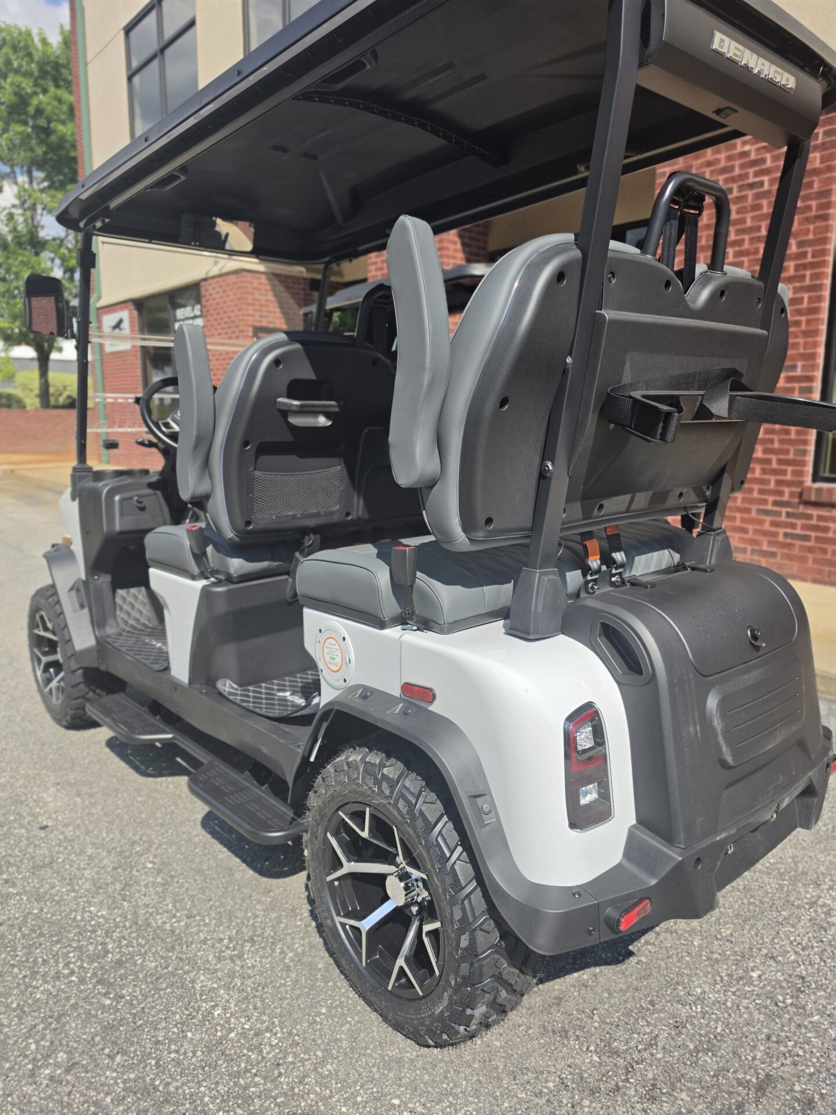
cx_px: 418
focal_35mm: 23
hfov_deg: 58.9
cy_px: 558
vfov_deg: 73.9
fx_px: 741
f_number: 1.4
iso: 64
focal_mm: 6.5
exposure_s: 1/6806
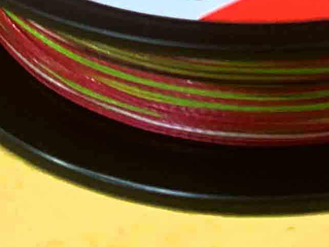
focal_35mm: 164
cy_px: -531
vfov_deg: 7.7
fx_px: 1558
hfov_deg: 11.5
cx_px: 518
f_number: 1.8
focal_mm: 4.25
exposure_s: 1/50
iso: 125
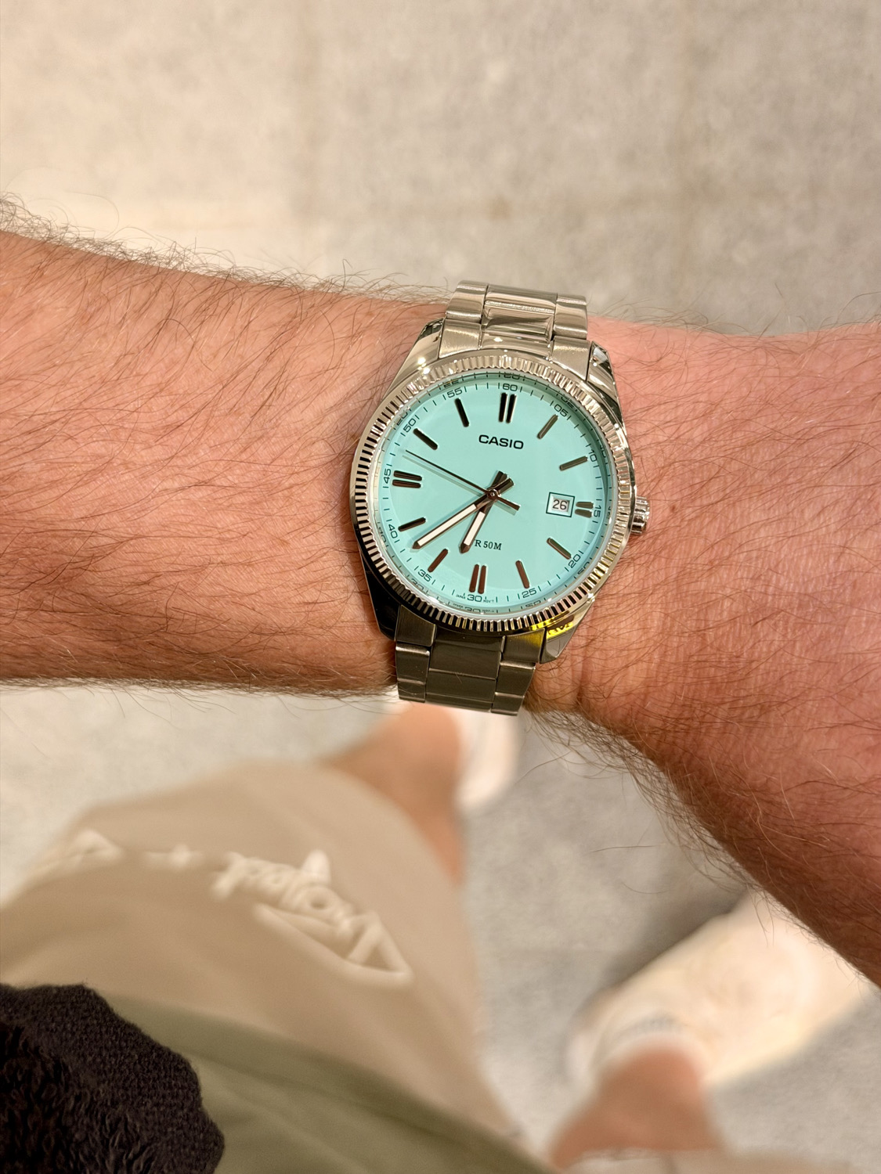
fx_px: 1629
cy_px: 587
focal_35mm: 48
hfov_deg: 30.3
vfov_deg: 39.7
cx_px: 440
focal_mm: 6.76
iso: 200
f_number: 1.78
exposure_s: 1/50
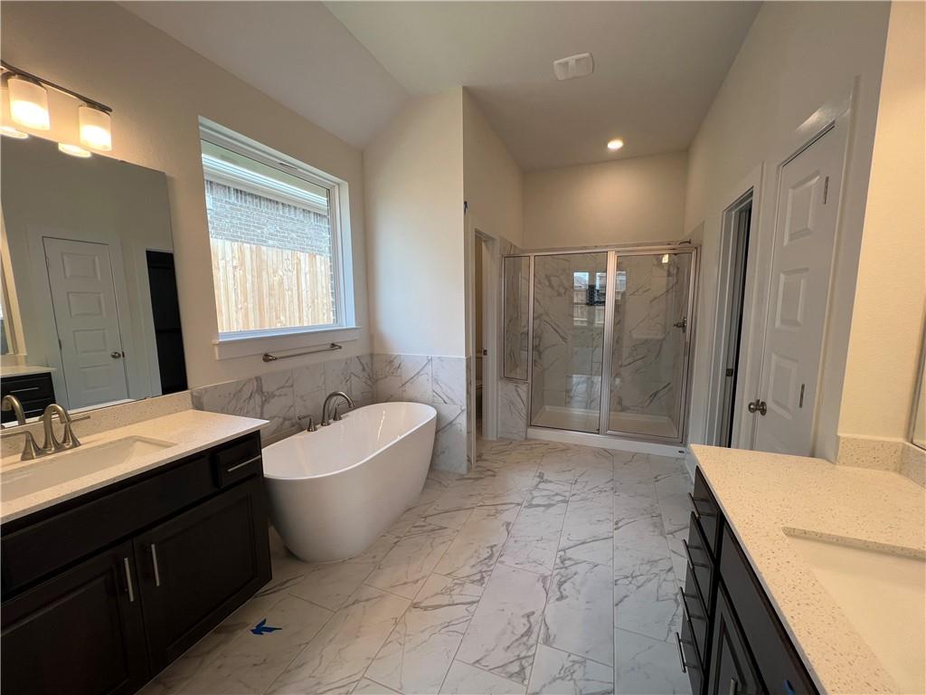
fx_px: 348
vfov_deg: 89.9
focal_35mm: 13
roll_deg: +0.2
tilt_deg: -7.3
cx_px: 463
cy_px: 348
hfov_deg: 106.2
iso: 40
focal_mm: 1.57
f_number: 1.8
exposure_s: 1/120
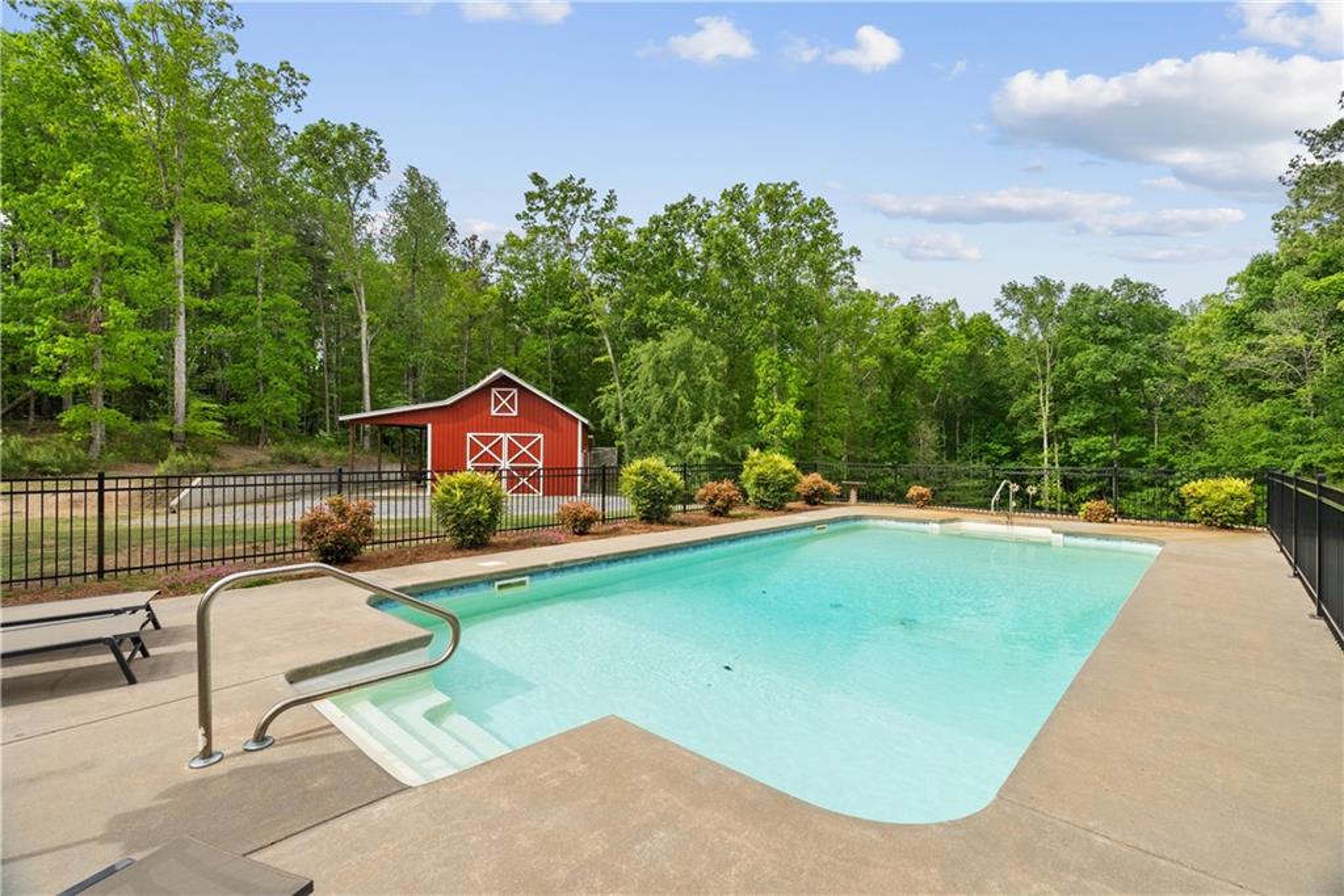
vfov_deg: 73.8
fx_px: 597
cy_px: 448
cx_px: 672
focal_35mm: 16
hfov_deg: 96.7
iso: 100
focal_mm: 16
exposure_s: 1/25
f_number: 8
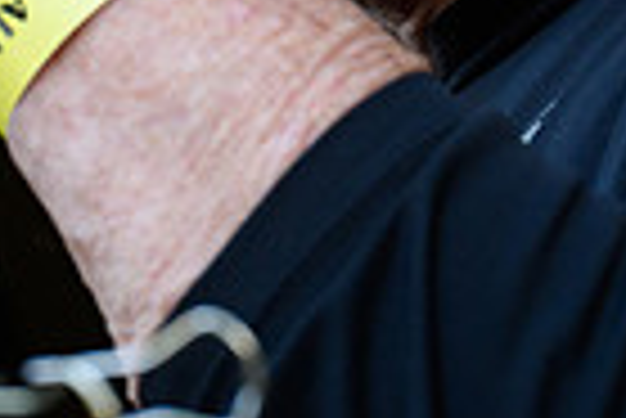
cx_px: -324
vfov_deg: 2.1
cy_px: -355
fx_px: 11245
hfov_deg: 3.2
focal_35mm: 646
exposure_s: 1/320
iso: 1600
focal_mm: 155
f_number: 8
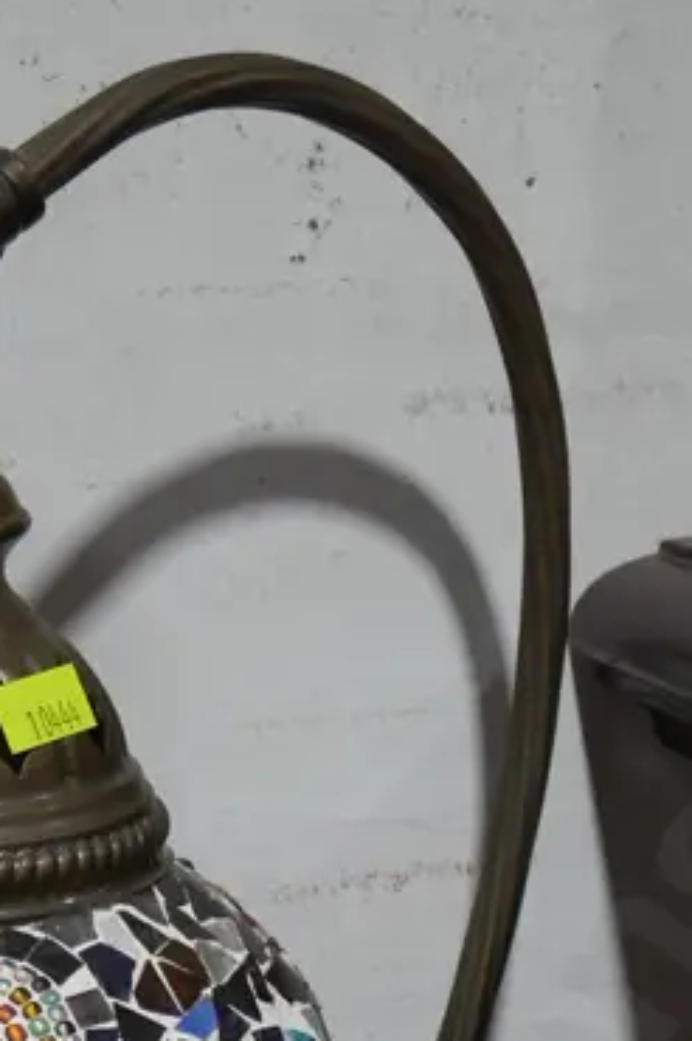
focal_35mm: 121
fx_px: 3495
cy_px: 1421
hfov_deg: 11.3
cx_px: 301
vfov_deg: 15.9
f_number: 4.6
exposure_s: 1/60
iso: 400
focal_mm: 21
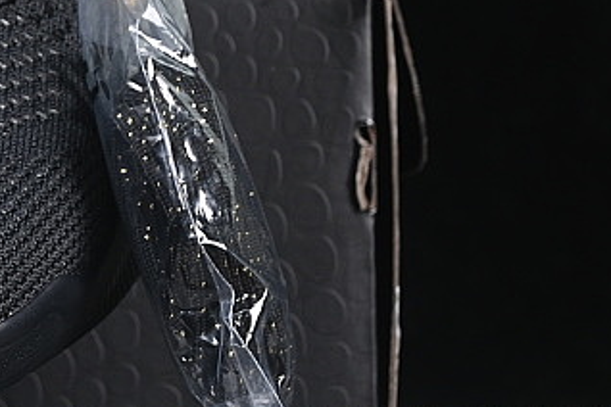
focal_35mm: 255
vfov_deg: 5.4
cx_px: -354
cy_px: -10
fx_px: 4328
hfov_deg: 7.9
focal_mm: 50
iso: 160
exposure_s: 1/60
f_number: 6.3
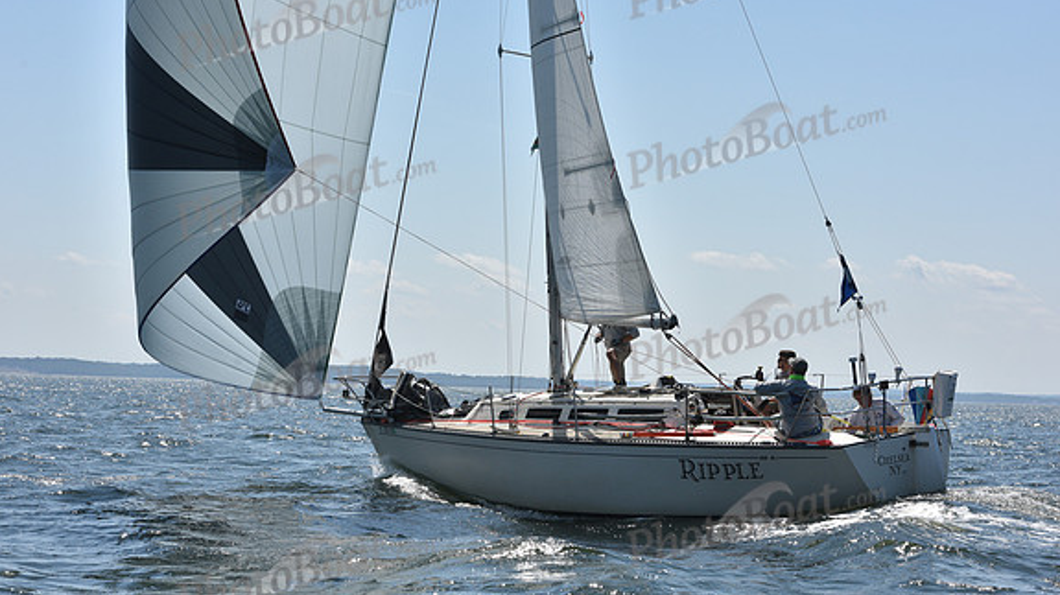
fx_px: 2079
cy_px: 262
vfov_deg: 16.3
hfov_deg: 28.6
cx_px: 533
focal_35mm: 74
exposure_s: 1/1250
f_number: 10
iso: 320
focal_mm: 70
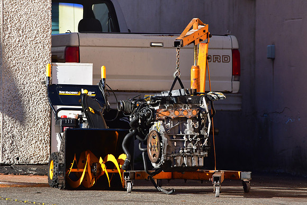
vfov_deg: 3.1
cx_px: 154
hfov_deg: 4.6
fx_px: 3838
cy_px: 102
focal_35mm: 450
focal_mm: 300
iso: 720
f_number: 11
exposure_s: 1/500
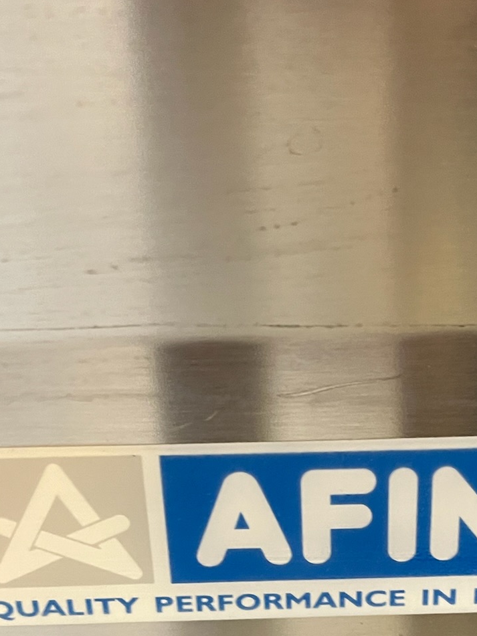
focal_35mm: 56
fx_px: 1029
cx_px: 352
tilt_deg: -26.6
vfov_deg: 33.0
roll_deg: +1.2
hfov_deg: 25.8
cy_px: 541
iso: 500
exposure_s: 1/50
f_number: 1.6
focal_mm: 5.1
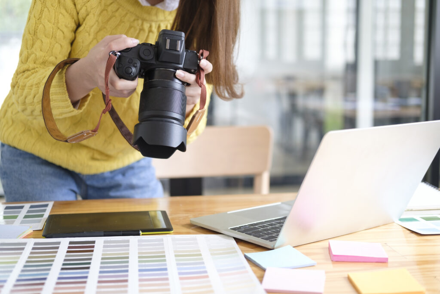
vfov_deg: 25.5
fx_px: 648
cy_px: 147
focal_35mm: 53
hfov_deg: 37.5
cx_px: 220
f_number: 2
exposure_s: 1/125
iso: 200
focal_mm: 35
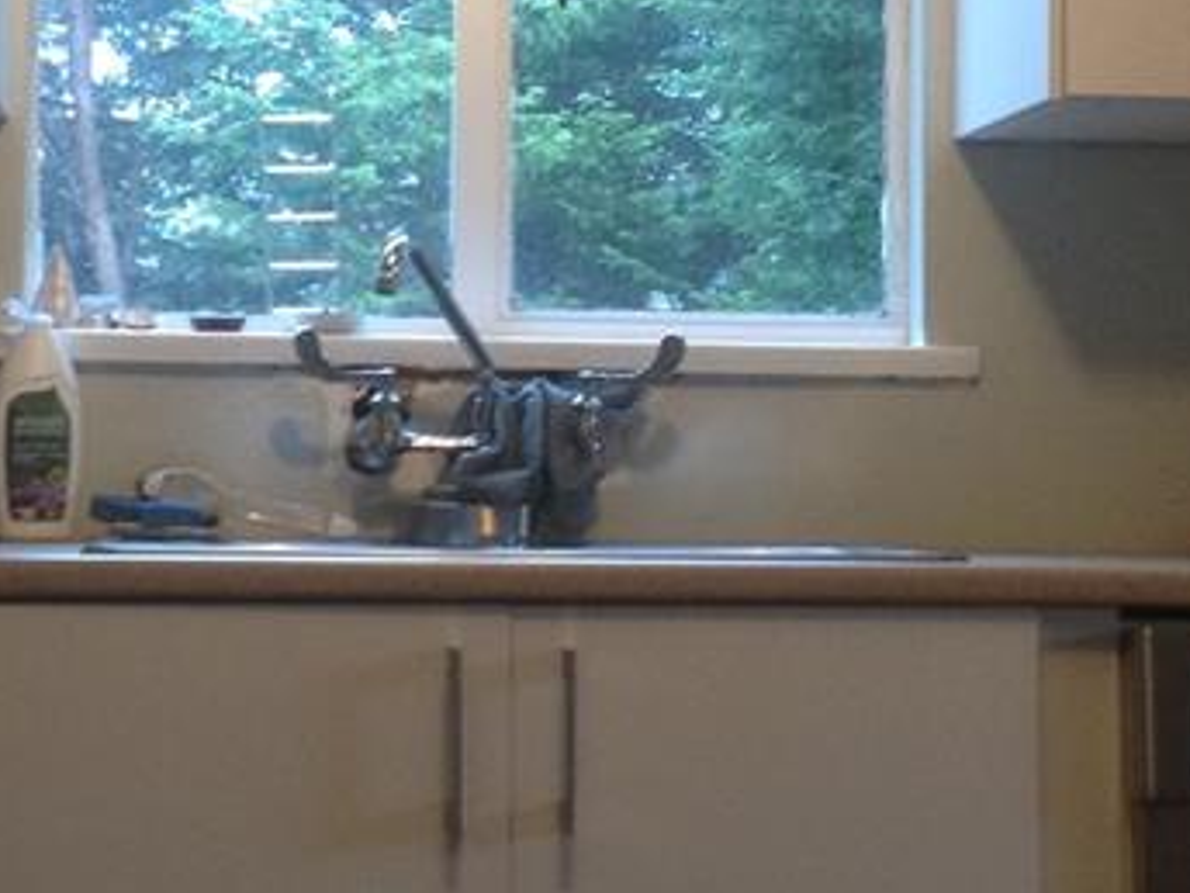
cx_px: 522
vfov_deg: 14.2
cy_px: 284
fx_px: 3575
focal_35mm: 104
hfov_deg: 18.9
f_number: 2.4
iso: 125
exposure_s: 1/15
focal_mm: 4.28
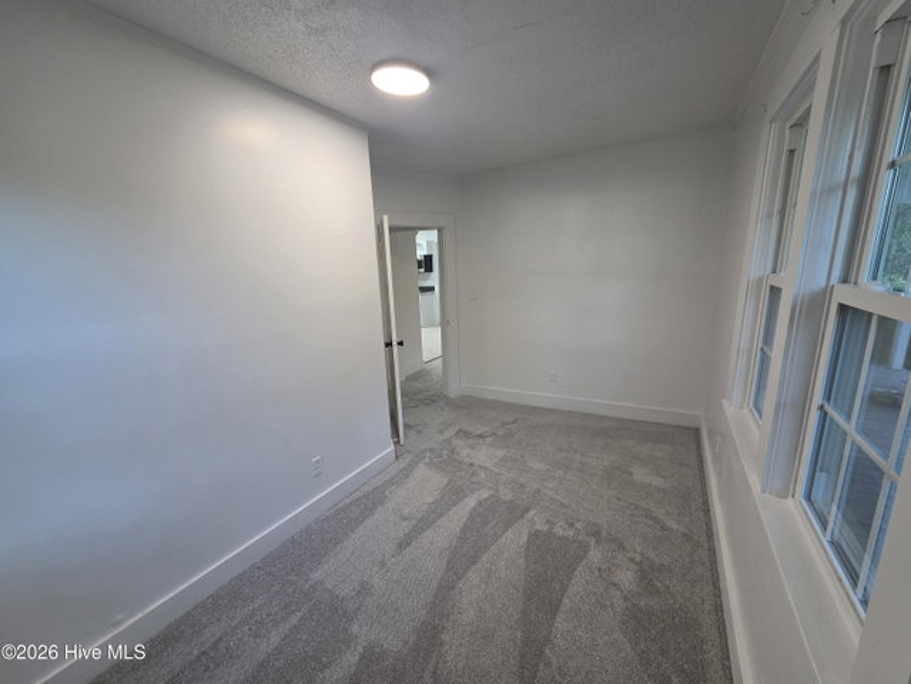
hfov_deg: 106.1
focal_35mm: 13
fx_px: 342
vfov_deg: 90.0
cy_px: 342
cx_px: 456
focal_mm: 2.2
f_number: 2.2
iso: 250
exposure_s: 1/120
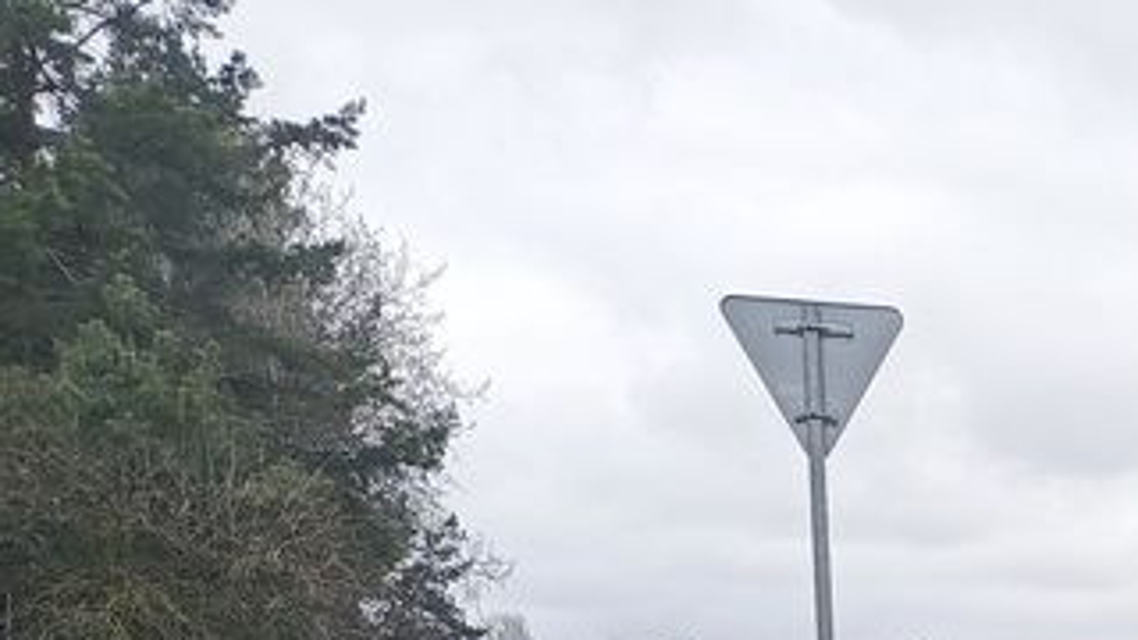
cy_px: 1369
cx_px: 1899
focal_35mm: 94
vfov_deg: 11.4
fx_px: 2836
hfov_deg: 18.8
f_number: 1.75
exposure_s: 1/200
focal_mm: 5.25
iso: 91
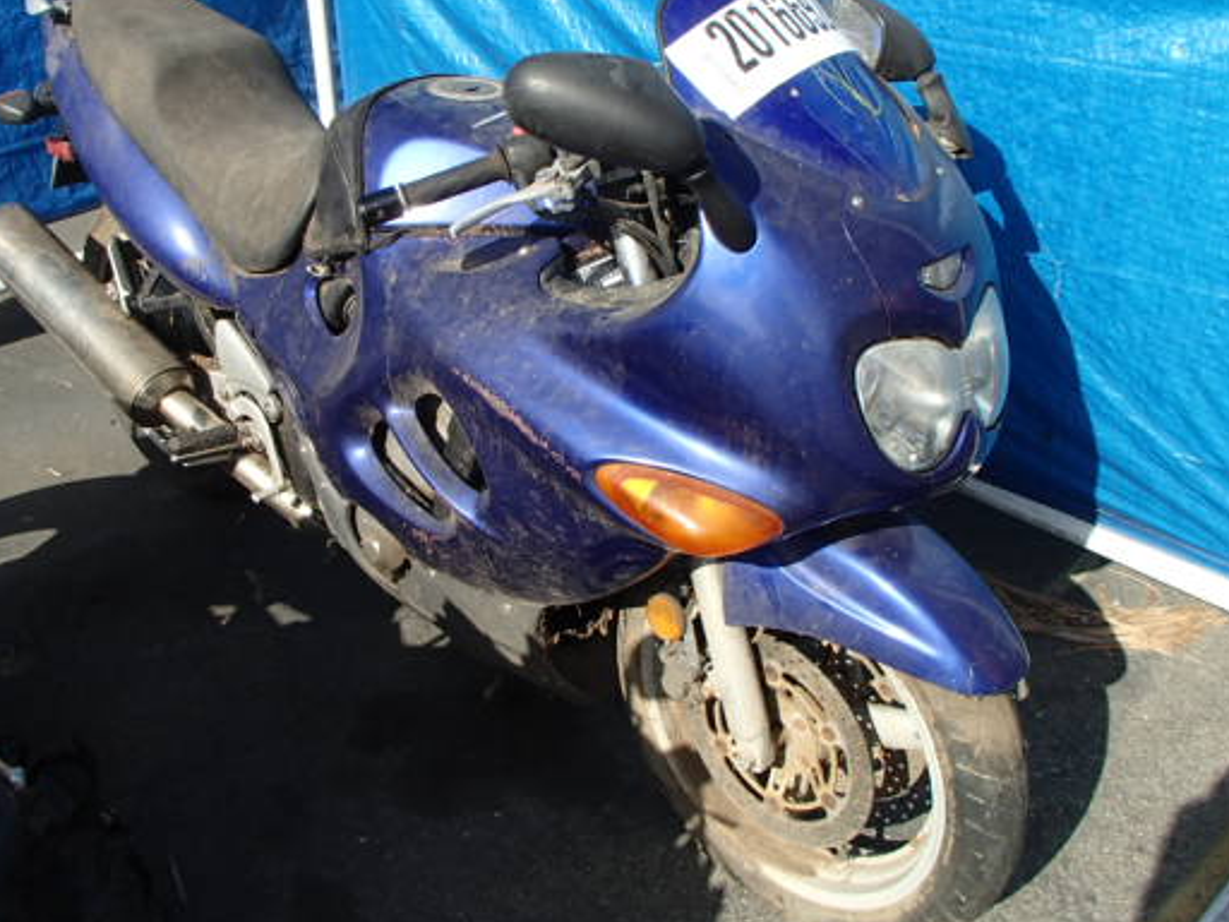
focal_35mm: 35
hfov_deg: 52.5
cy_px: 375
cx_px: 552
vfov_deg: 40.5
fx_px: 1243
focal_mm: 5
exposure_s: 1/640
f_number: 3.9
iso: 100
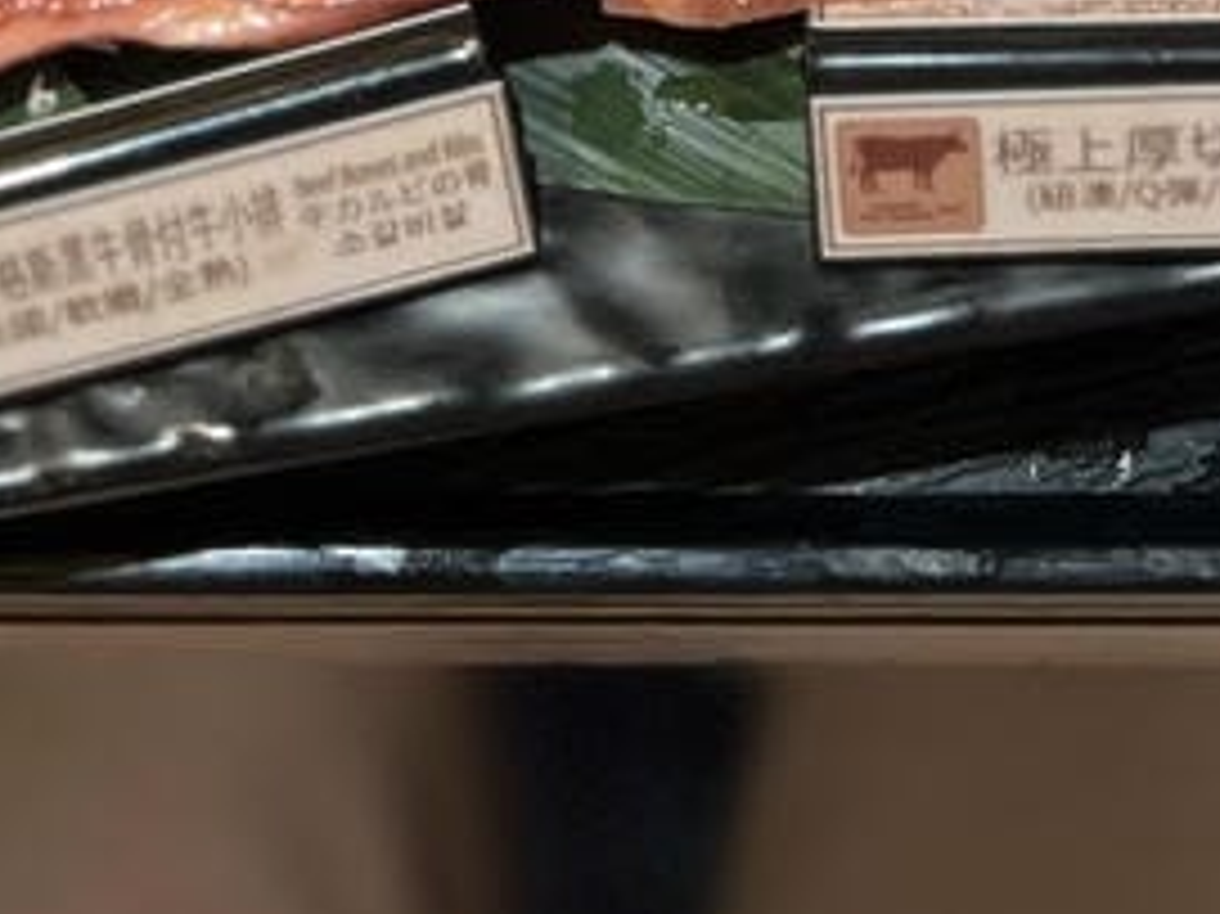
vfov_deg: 11.2
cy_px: -1099
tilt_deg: -65.2
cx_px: 680
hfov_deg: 17.1
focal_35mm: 115
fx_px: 4051
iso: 125
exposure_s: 1/60
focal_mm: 5.7
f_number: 1.5
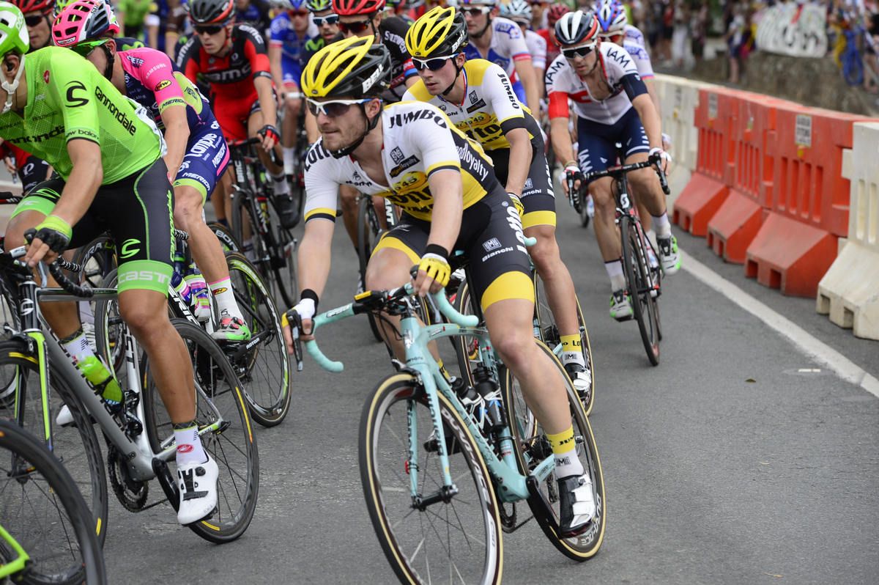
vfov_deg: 11.4
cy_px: 292
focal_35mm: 120
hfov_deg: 17.1
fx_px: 2928
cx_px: 440
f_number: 5
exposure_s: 1/1000
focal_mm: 120
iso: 400
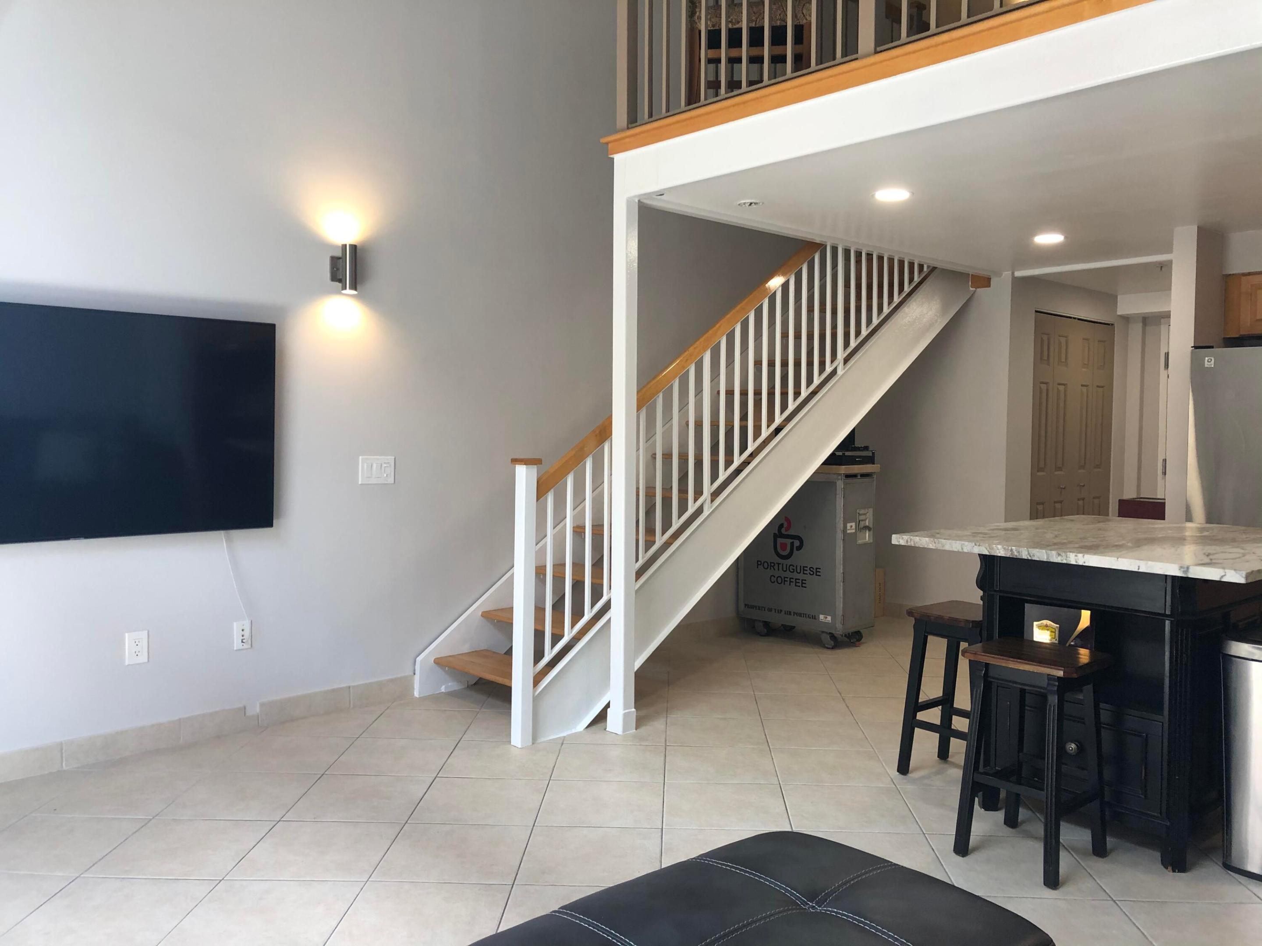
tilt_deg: -1.6
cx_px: 631
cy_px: 473
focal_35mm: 28
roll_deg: +1.0
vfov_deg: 49.7
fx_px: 1021
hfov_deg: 63.4
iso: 25
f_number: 1.8
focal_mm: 4
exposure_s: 1/40
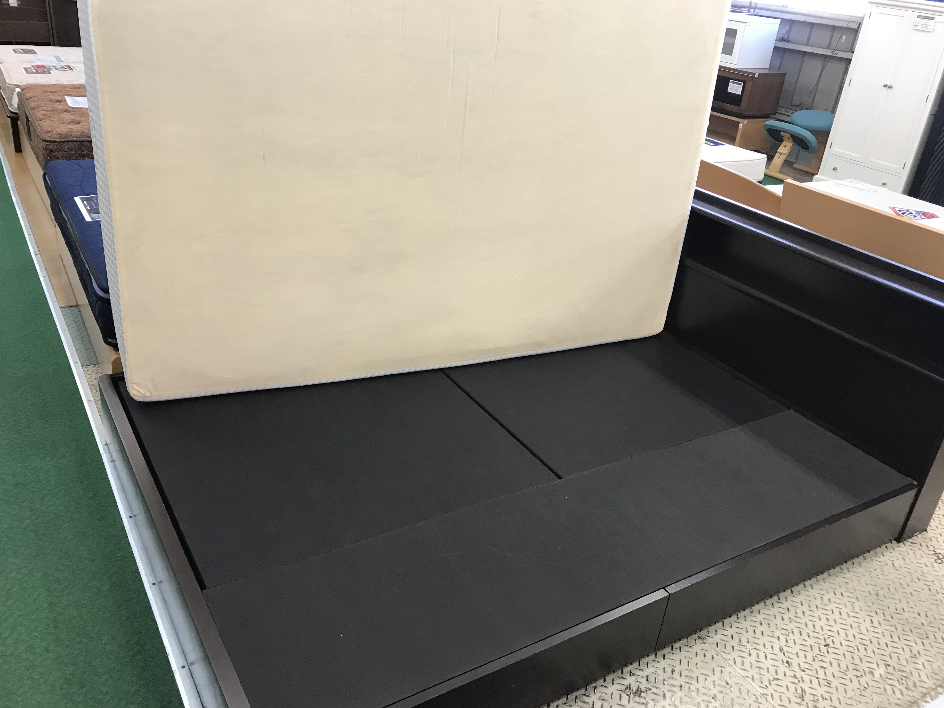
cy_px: 349
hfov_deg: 61.7
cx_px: 462
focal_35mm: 29
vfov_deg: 48.2
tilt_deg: -26.2
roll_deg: -5.9
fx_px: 791
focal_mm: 3.99
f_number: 1.8
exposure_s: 1/25
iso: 40
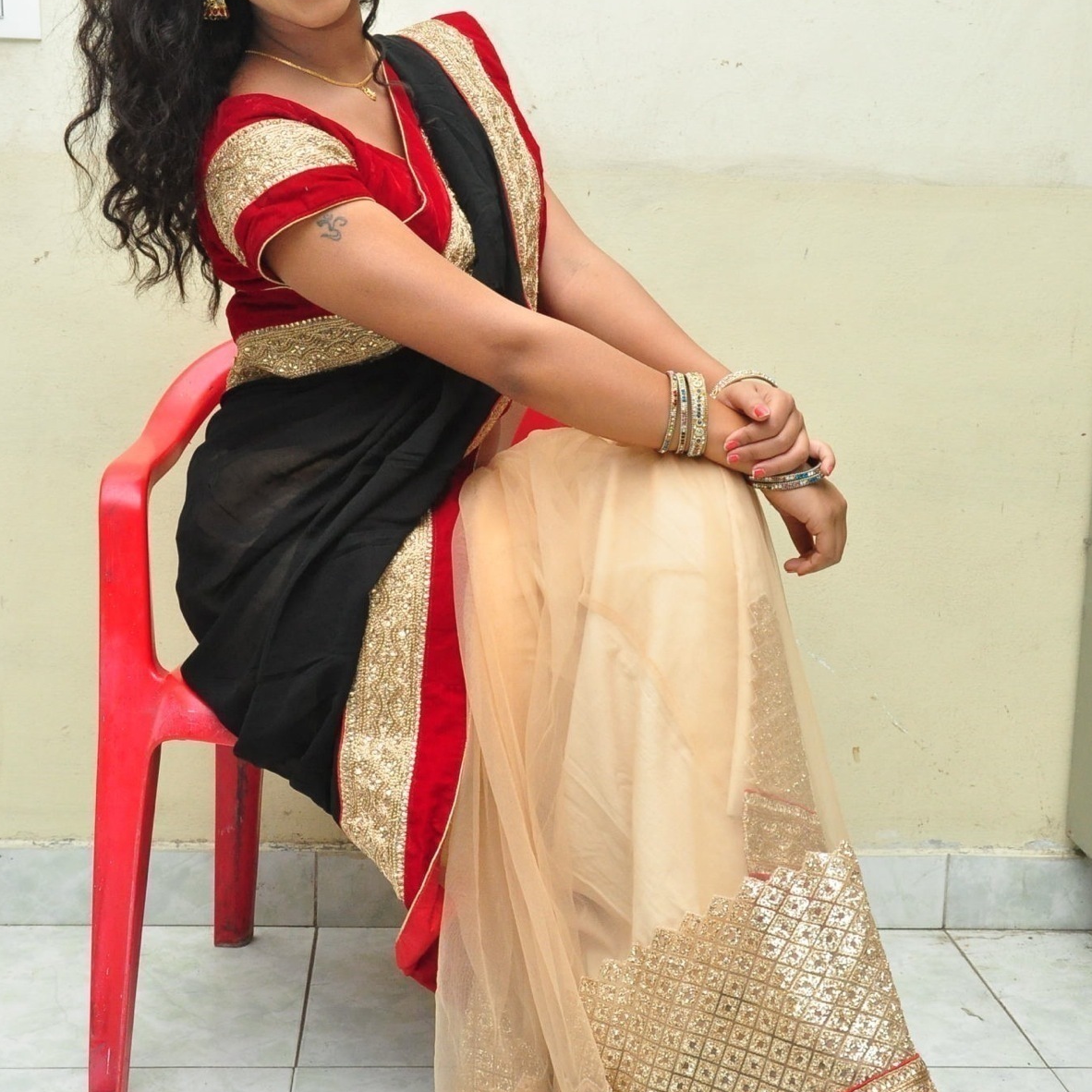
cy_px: 512
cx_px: 546
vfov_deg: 34.9
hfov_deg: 34.9
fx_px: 1736
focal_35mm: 49
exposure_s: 1/125
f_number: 7.1
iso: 1600
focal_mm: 25
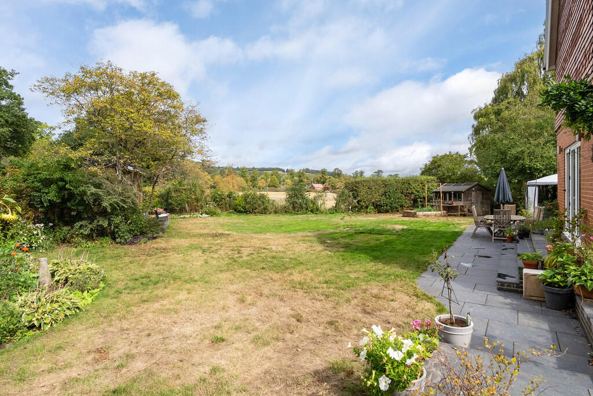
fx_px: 321
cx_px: 296
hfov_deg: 85.4
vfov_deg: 63.3
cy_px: 198
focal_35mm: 20
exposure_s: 1/6400
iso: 2500
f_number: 7.1
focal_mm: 19.5
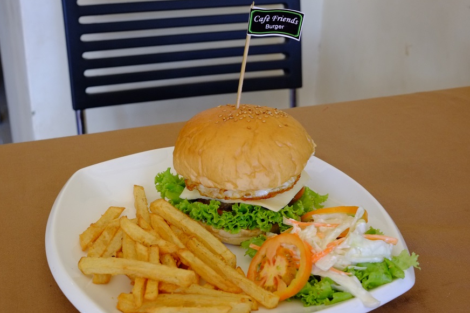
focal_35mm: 47
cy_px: 173
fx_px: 613
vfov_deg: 28.6
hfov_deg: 41.9
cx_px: 211
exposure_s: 1/60
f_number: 7.1
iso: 1600
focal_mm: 27
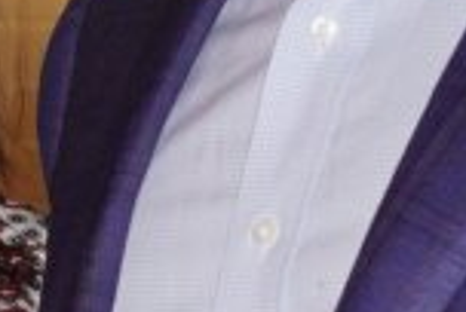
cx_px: 18
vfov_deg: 8.1
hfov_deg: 12.0
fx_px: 2205
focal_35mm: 170
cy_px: 125
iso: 100
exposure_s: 1/60
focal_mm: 16
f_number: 3.5
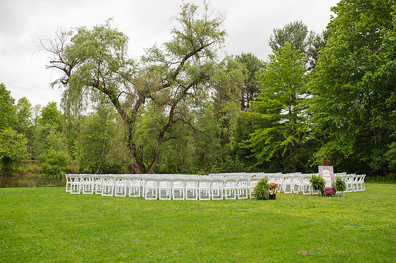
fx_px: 398
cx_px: 198
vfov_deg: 36.6
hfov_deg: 52.9
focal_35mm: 36
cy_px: 132
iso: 100
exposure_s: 1/500
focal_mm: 35
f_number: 3.5
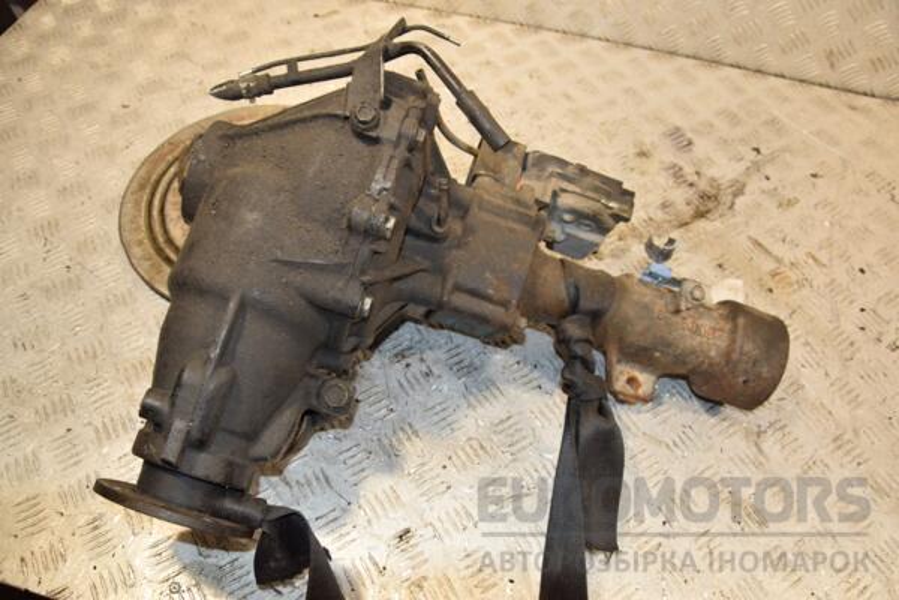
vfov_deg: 47.9
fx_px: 674
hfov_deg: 67.4
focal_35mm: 27
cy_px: 300
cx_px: 450
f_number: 5
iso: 800
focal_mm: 18
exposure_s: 1/200
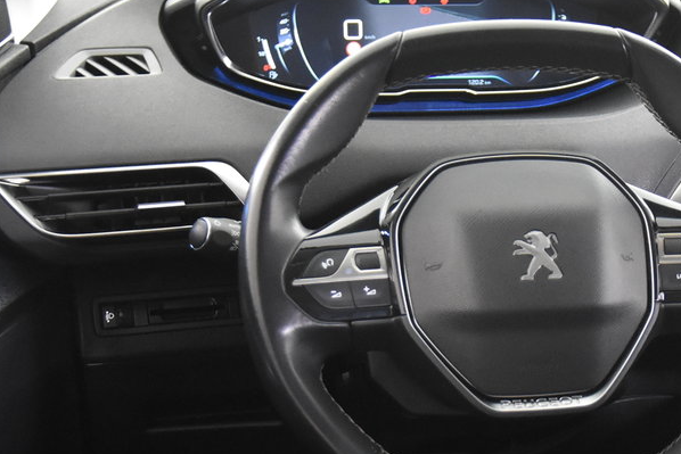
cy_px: 335
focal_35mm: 77
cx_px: 467
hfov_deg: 26.1
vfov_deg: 17.6
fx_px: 1457
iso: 4500
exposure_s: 1/40
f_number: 3
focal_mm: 24
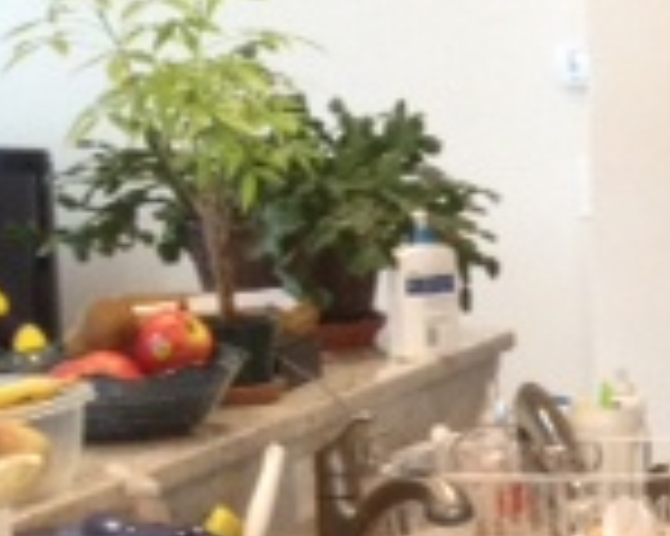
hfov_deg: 11.9
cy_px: 513
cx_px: 1286
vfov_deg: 10.4
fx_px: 2913
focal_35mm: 147
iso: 200
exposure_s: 1/20
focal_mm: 4.28
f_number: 2.4
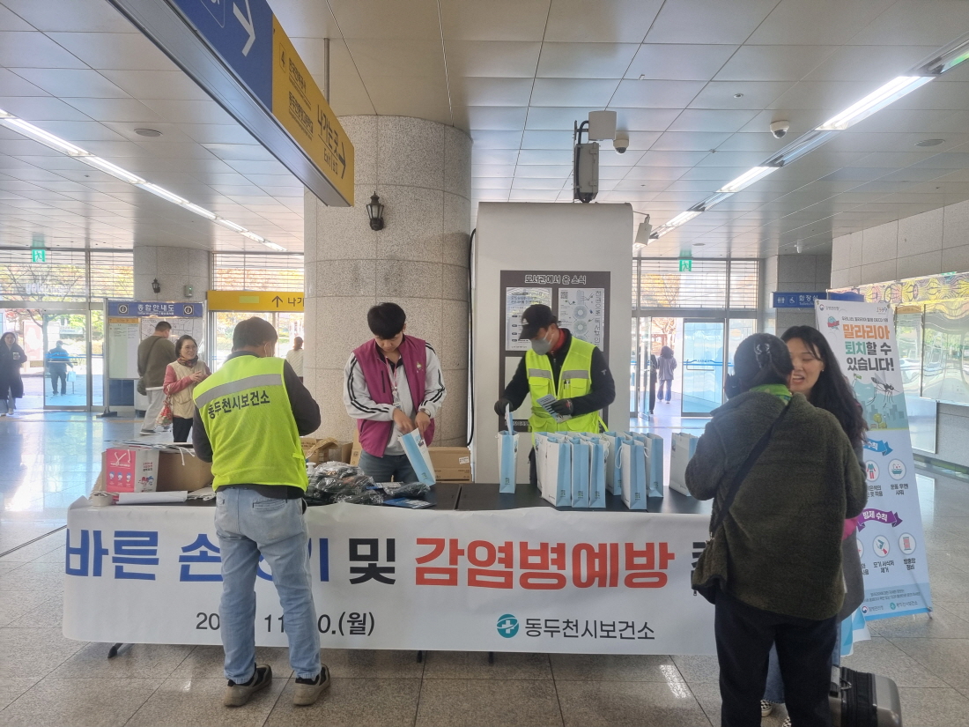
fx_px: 728
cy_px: 364
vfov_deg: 53.1
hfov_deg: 67.3
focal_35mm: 26
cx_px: 484
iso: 320
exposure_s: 1/34
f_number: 1.8
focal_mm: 5.4
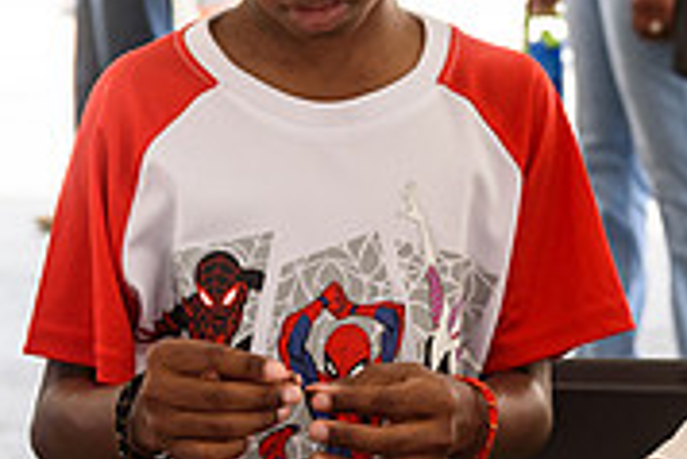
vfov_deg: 12.1
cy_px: 221
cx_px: 455
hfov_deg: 18.0
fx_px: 2158
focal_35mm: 113
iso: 200
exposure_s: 1/400
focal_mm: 32
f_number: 5
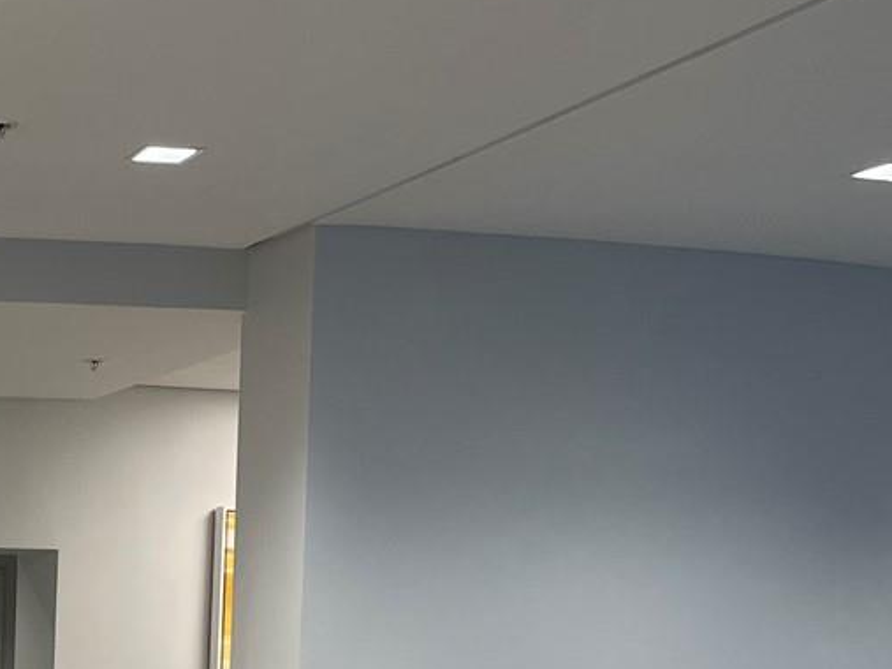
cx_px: -445
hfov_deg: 20.4
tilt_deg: -2.4
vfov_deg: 17.3
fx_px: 2113
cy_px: 748
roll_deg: -1.7
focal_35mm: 82
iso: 80
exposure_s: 1/120
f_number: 1.6
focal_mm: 5.1
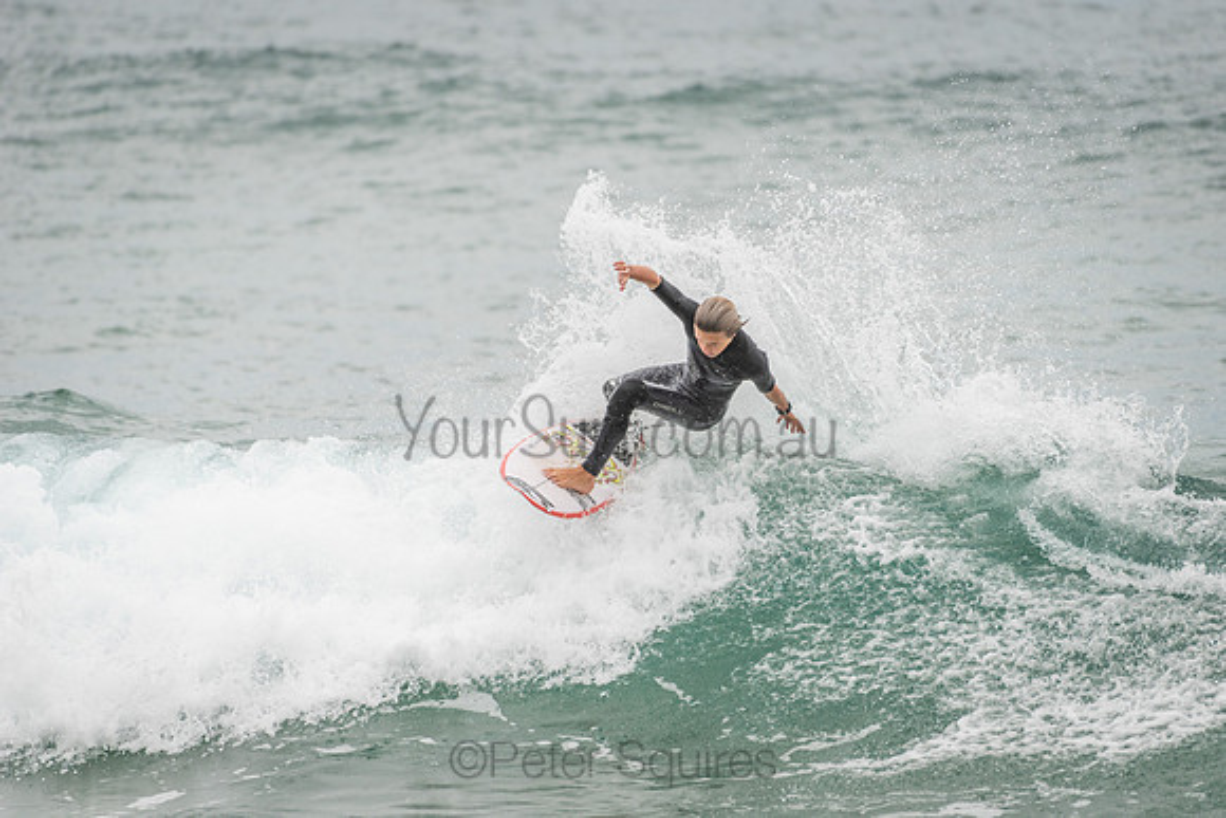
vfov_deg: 2.8
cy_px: 409
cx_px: 613
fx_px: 17031
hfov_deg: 4.1
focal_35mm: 500
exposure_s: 1/2000
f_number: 5.6
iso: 400
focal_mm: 500
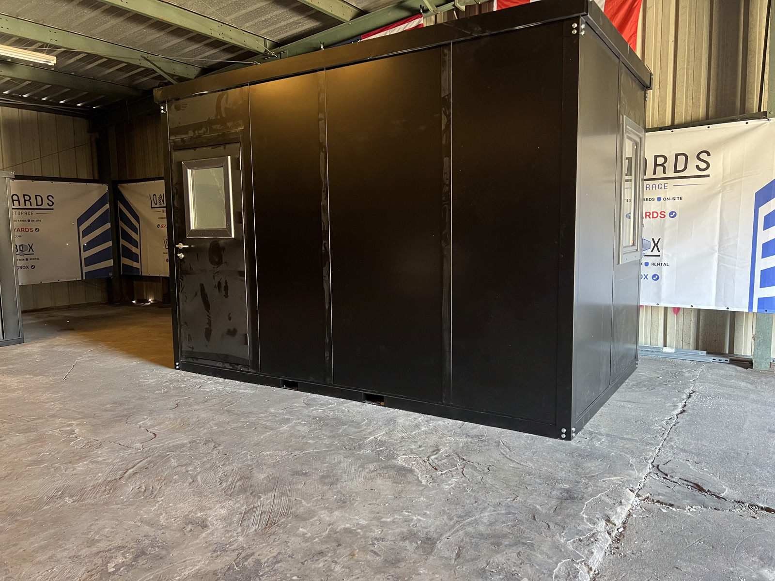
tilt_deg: -6.5
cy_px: 290
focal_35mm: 26
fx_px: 582
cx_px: 388
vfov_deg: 53.1
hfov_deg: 67.3
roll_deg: +0.8
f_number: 1.5
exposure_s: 1/60
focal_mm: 5.7
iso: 400
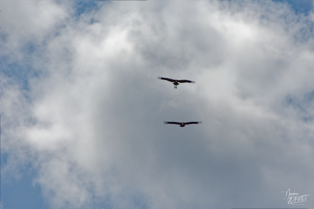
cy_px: 104
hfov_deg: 4.6
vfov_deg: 3.1
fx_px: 3925
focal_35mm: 450
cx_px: 157
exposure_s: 1/4000
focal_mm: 300
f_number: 8
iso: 400
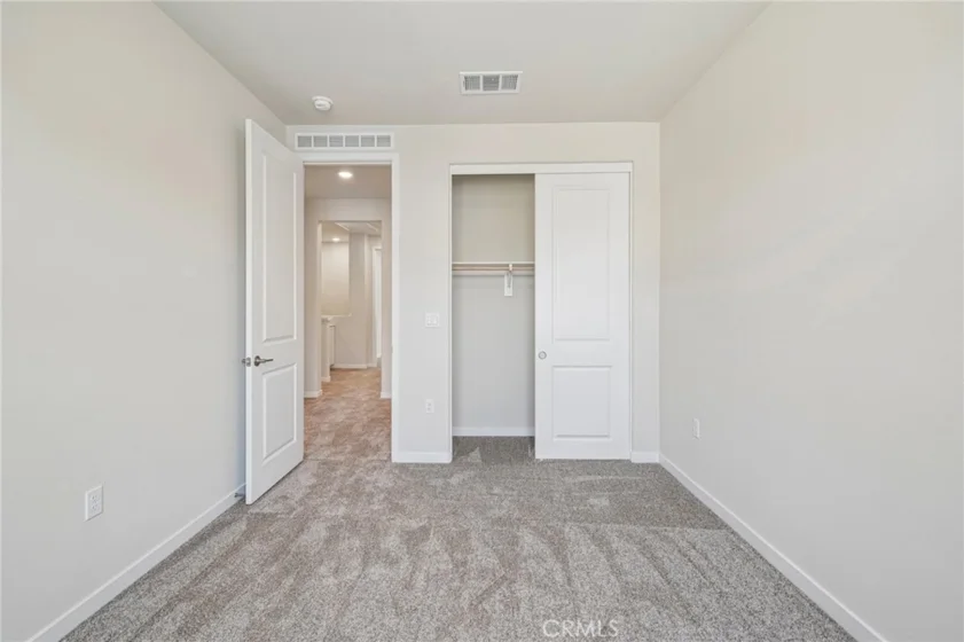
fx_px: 401
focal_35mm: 15
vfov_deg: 77.3
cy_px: 321
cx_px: 482
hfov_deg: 100.4
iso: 400
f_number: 7.1
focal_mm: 15
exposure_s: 1/30
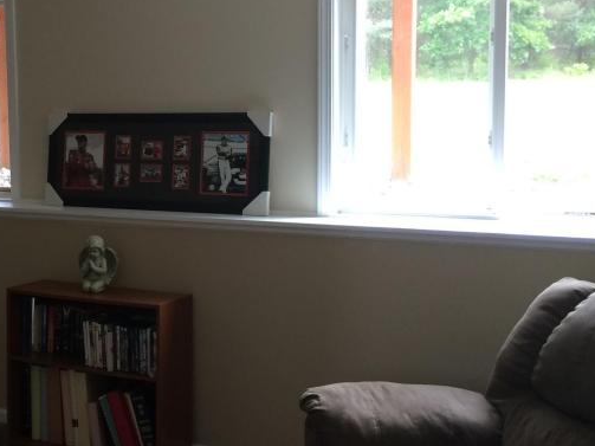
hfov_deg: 31.2
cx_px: 60
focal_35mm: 59
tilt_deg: -8.3
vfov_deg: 24.8
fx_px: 1014
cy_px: 182
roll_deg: +1.9
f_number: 2.2
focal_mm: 4.15
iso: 40
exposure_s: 1/40
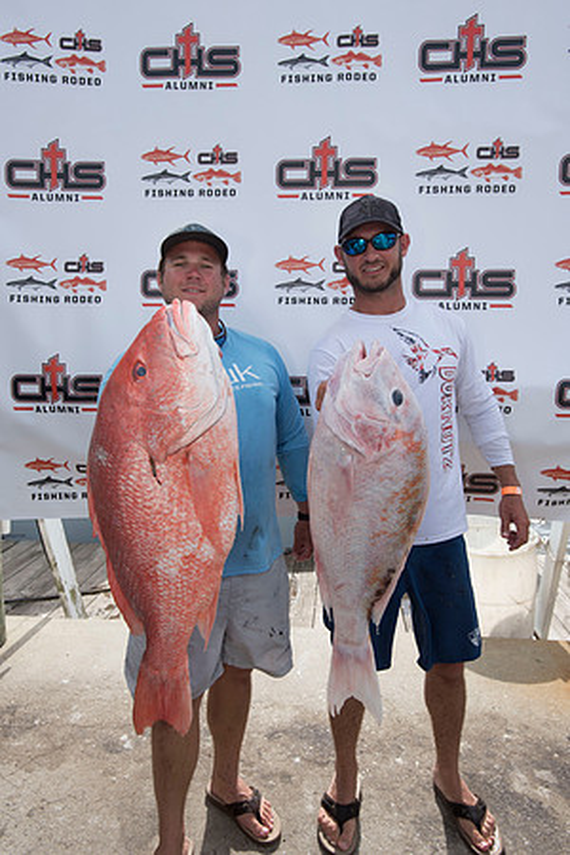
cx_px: 285
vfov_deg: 71.5
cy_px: 428
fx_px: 594
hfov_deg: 51.3
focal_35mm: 25
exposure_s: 1/320
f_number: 9
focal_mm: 25
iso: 250
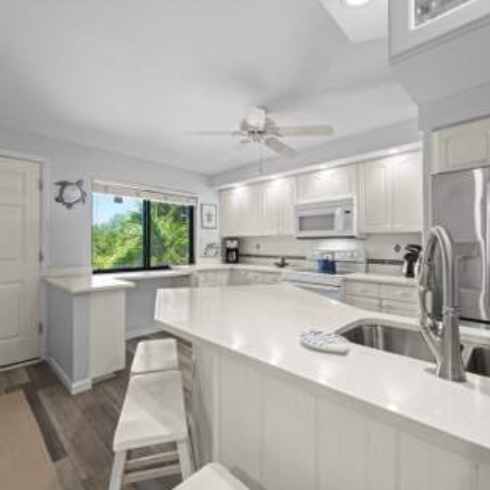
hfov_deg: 84.0
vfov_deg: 84.0
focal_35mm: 17
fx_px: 272
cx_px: 242
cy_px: 243
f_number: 11
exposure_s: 1/2
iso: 400
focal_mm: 13
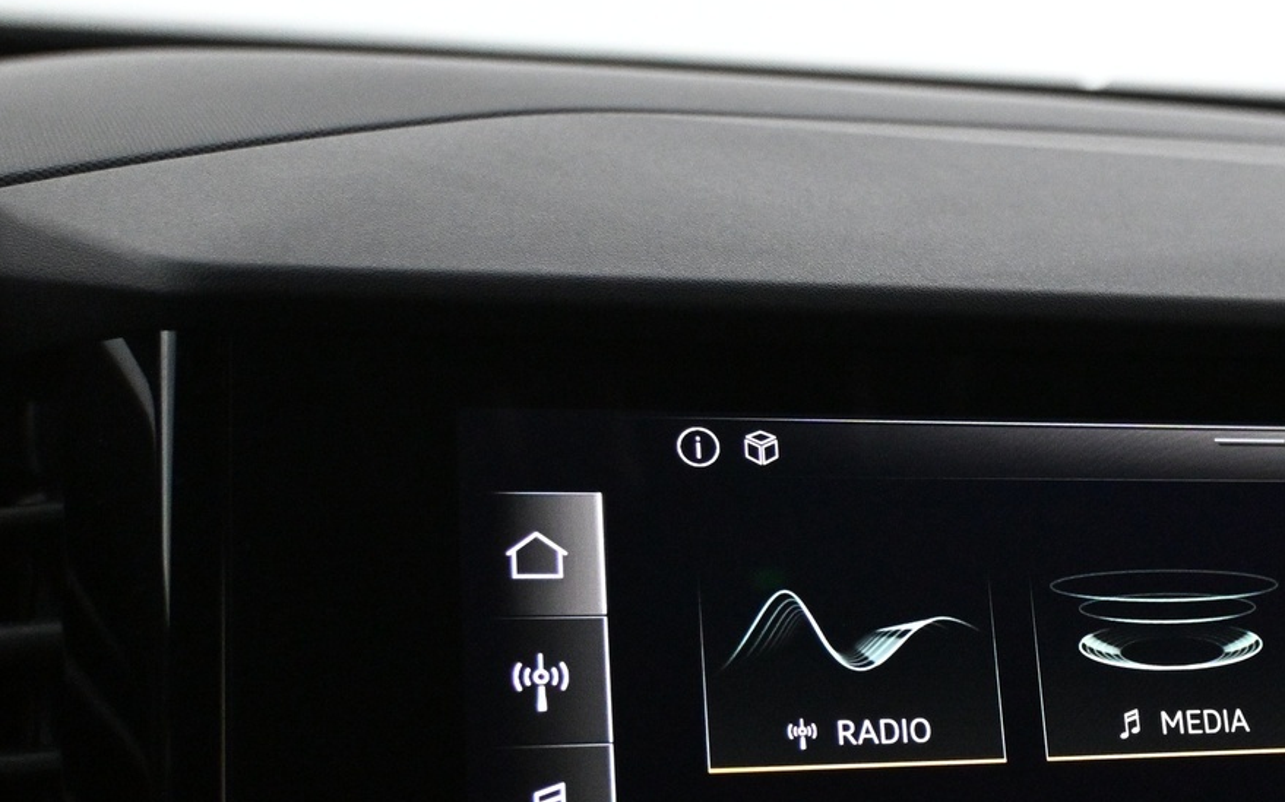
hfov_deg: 30.8
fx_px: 2220
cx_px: 1161
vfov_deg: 20.3
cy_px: 621
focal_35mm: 63
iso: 4000
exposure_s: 1/100
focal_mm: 22.5
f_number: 4
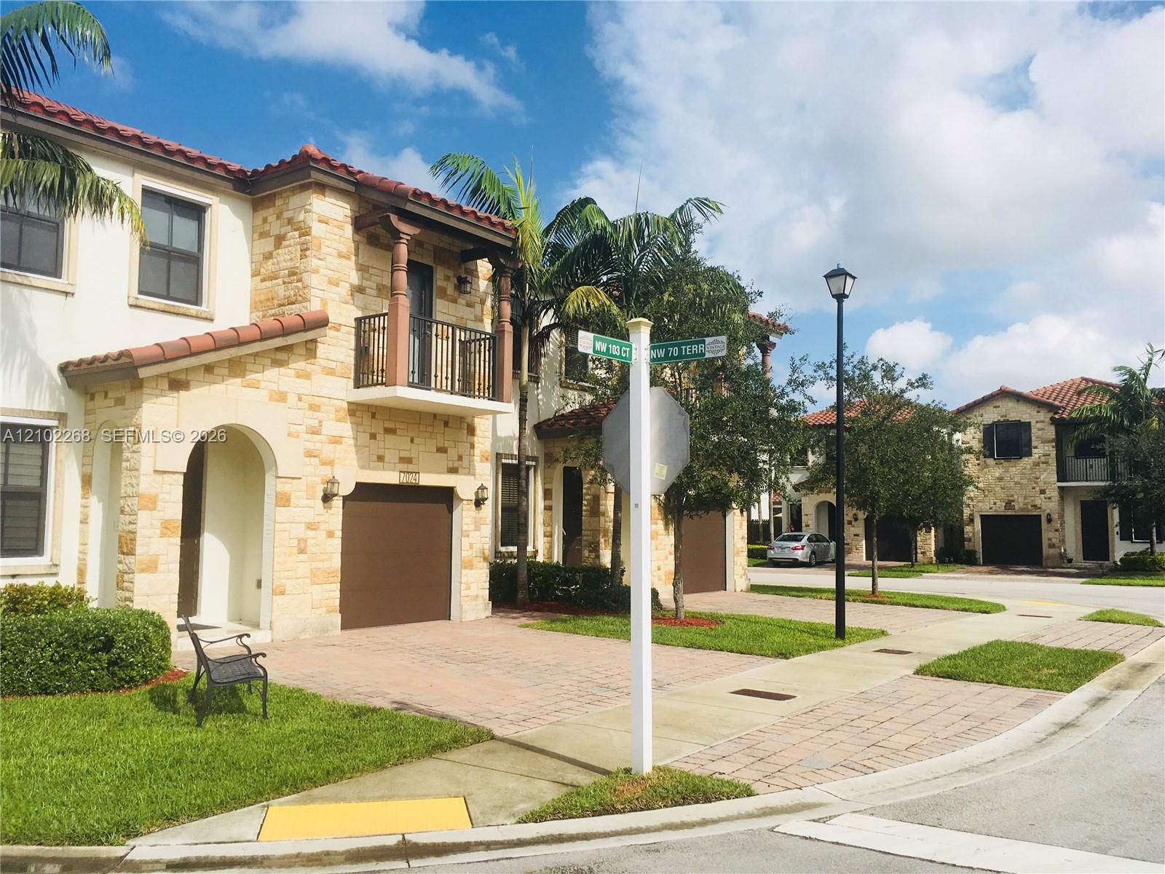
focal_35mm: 29
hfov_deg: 61.7
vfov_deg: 48.2
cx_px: 582
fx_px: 976
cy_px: 437
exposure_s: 1/2198
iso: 25
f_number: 2.2
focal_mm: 4.15
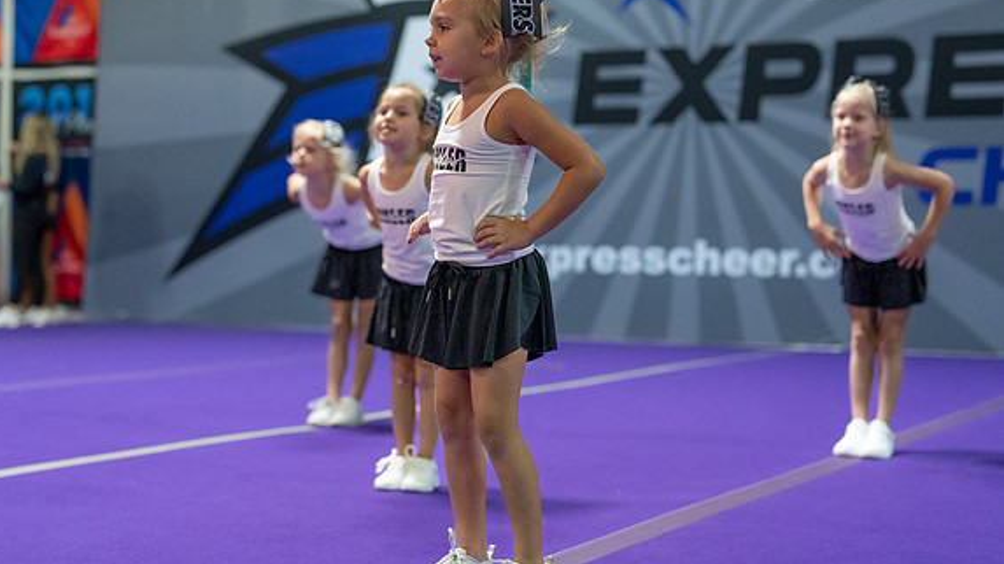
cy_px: 218
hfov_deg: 30.6
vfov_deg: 17.4
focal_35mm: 69
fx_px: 1836
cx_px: 454
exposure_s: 1/1000
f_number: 1.8
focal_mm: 50
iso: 3200
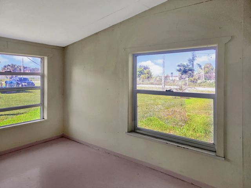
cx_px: 126
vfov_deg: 58.9
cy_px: 94
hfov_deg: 73.9
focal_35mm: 23
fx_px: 167
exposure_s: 1/260
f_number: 1.8
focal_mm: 5.4
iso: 25
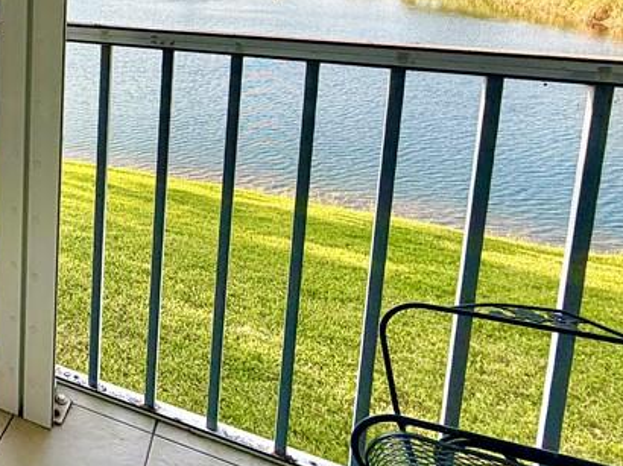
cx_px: -93
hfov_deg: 40.3
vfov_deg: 37.1
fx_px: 630
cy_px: 18
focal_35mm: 35
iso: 40
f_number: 2.2
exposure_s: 1/167
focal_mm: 2.22
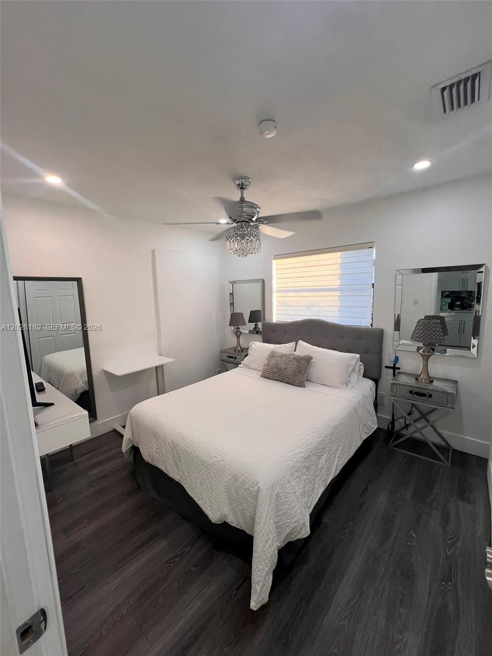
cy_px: 328
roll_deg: +1.2
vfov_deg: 106.2
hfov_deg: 89.9
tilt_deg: -7.2
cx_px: 246
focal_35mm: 13
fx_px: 246
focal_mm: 1.57
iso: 64
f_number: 1.8
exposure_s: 1/120
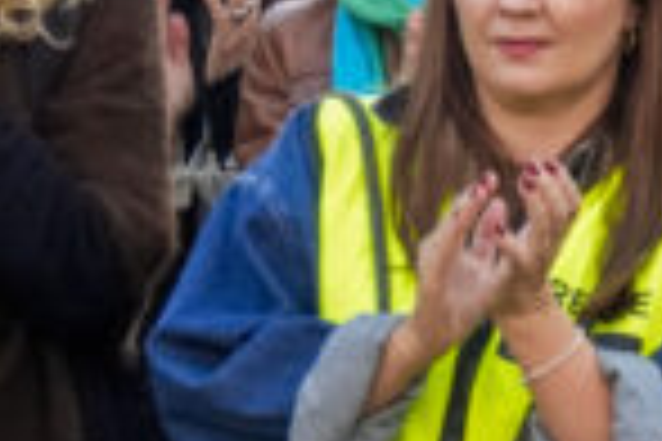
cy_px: 32
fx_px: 10977
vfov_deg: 2.3
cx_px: 1509
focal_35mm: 597
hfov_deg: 3.4
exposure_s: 1/500
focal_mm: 122
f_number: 7.1
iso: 5000
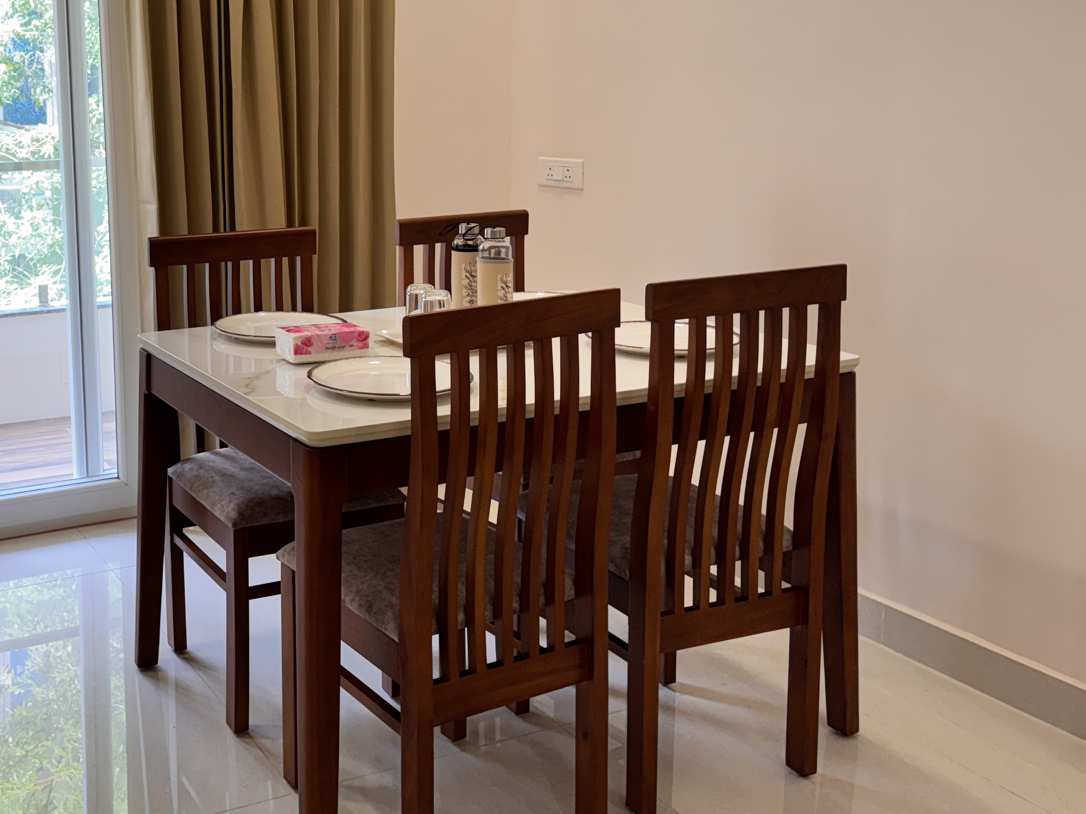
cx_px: 233
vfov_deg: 35.5
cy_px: 247
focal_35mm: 40
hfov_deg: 44.7
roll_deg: +0.7
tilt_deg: -7.9
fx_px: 1255
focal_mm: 6.76
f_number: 1.78
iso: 50
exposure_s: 1/100
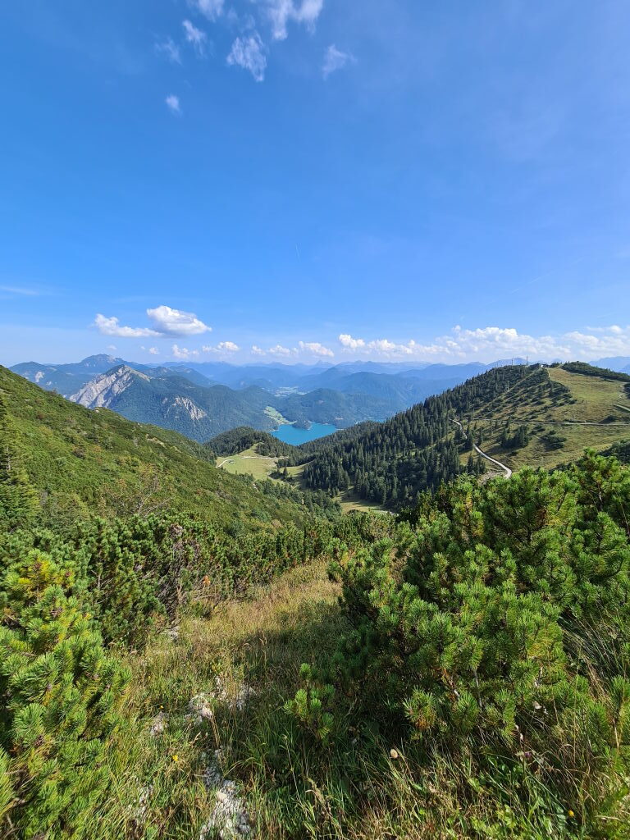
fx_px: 315
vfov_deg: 106.2
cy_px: 420
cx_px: 315
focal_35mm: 13
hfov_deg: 89.9
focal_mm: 2.2
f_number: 2.2
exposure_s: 1/1436
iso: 64
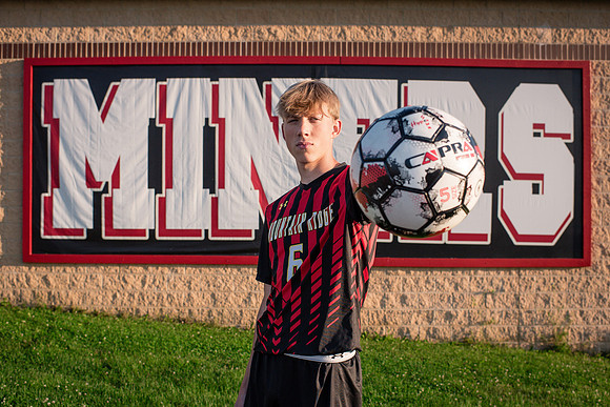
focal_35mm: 37
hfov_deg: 52.3
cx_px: 317
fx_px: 622
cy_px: 198
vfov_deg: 36.3
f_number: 5.6
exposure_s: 1/2000
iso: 500
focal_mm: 35
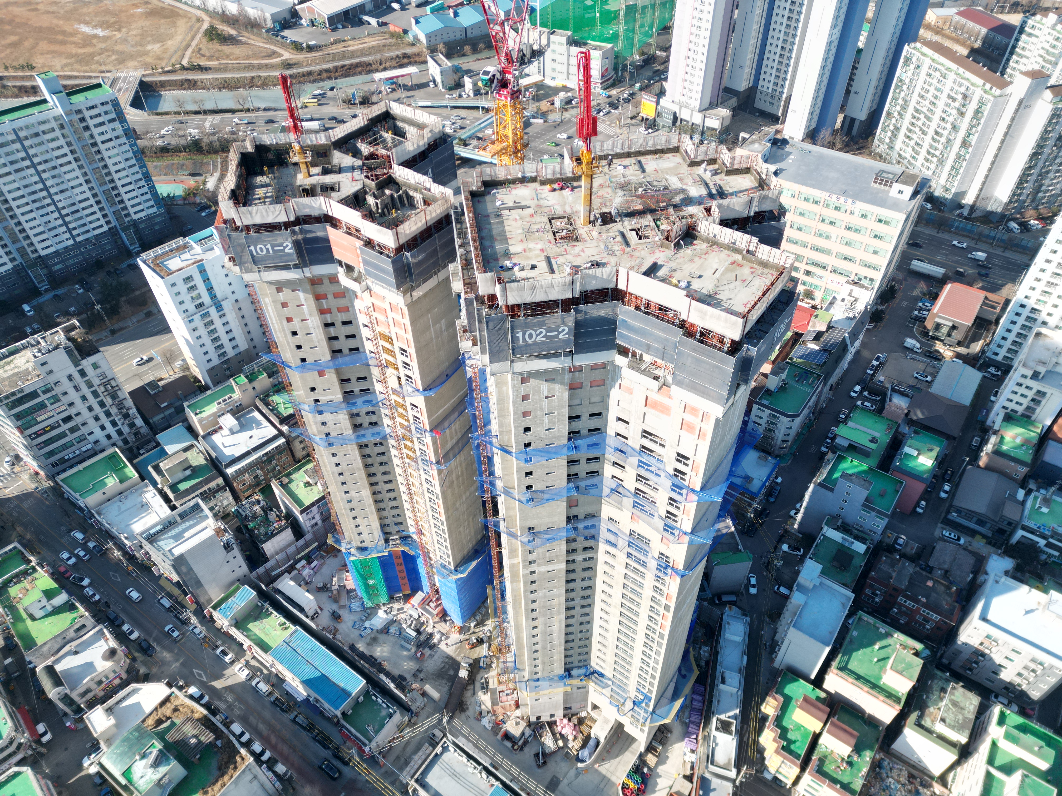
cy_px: 398
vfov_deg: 56.8
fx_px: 736
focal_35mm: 24
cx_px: 531
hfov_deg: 71.6
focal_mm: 6.72
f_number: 1.7
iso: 150
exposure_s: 1/2000
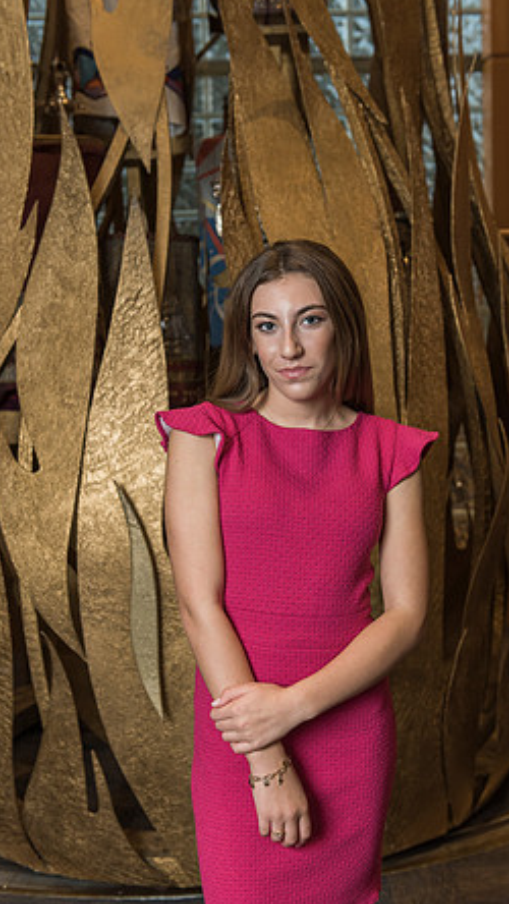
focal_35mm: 51
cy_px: 450
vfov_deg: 40.6
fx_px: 1223
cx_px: 301
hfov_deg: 23.5
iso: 800
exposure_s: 1/200
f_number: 4
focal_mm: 48
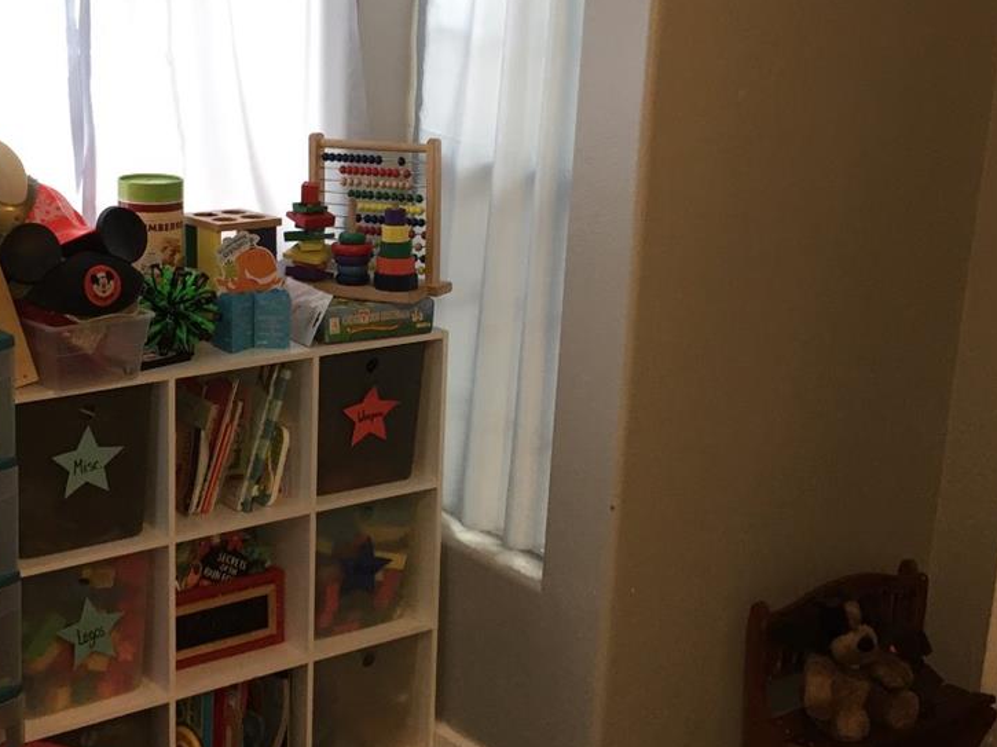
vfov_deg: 24.4
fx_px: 1727
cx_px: 439
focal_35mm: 60
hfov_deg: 32.2
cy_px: 391
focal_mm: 4.15
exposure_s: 1/30
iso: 125
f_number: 2.2
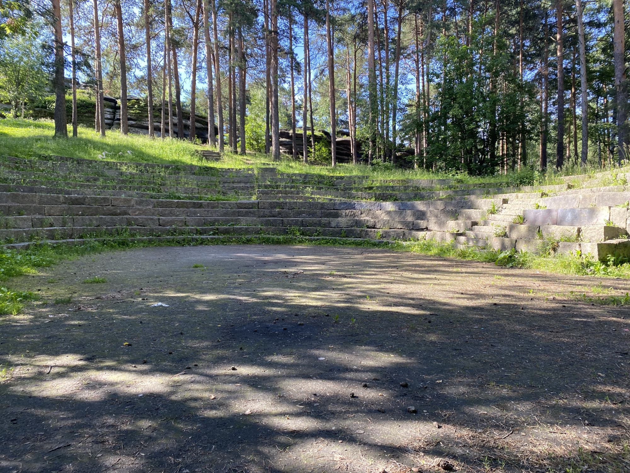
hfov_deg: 67.3
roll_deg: +1.2
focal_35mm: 26
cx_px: 315
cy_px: 236
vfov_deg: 53.1
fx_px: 473
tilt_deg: -2.0
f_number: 1.8
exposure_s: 1/235
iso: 32
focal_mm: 4.25
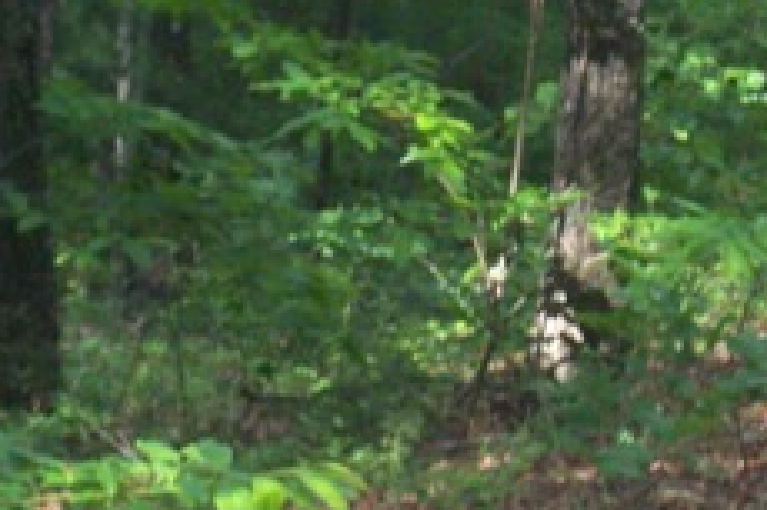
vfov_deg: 4.0
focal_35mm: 339
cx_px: 1014
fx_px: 7217
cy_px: 327
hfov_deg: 6.0
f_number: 4.4
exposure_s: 1/160
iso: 200
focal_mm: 19.2
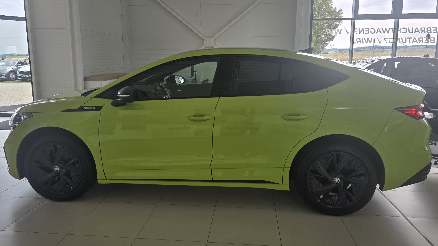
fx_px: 302
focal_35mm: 26
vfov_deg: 44.3
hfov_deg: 71.9
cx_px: 220
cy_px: 105
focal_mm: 6.3
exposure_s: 1/182
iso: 16
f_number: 1.7
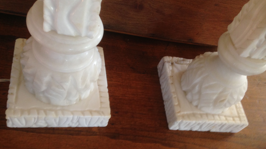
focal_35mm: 36
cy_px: 89
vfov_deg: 32.7
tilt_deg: -53.9
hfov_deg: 55.3
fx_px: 254
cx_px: 133
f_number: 2.4
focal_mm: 4.12
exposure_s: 1/20
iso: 80
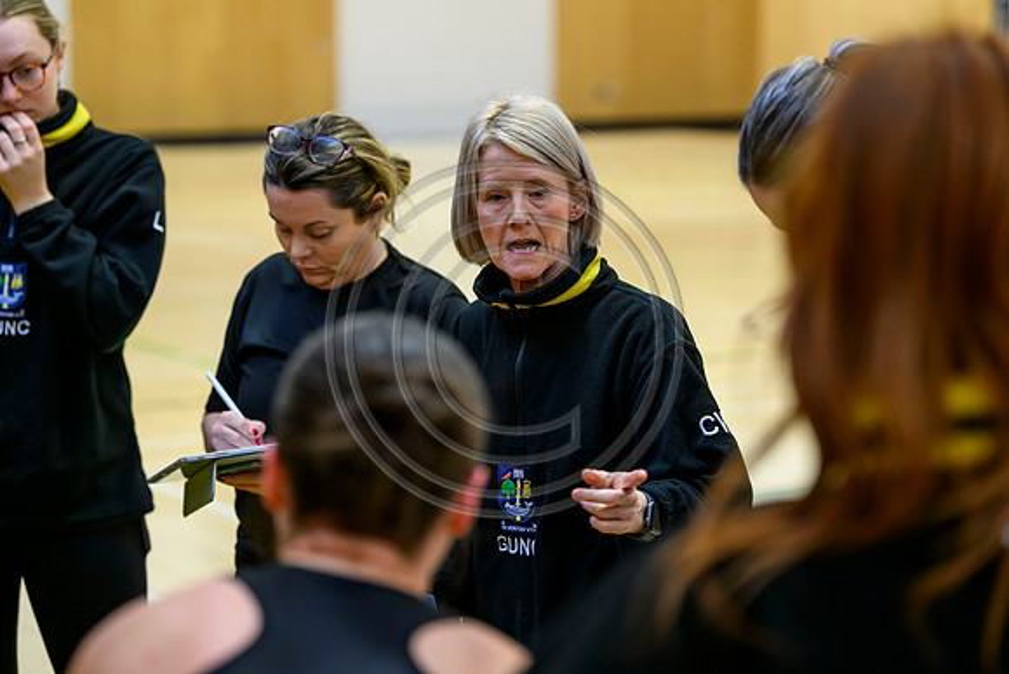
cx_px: 504
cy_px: 337
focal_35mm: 99
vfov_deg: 13.8
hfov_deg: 20.6
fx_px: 2775
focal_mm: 99
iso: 3200
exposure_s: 1/640
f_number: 3.2
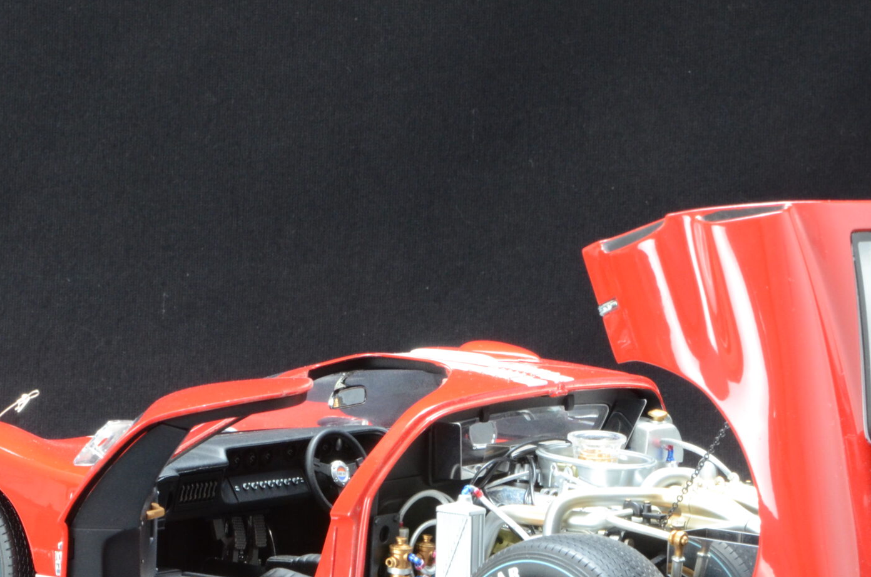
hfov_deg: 12.9
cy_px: 465
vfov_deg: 8.5
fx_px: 3863
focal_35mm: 160
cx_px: 388
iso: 1000
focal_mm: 58
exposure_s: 1/3
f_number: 18
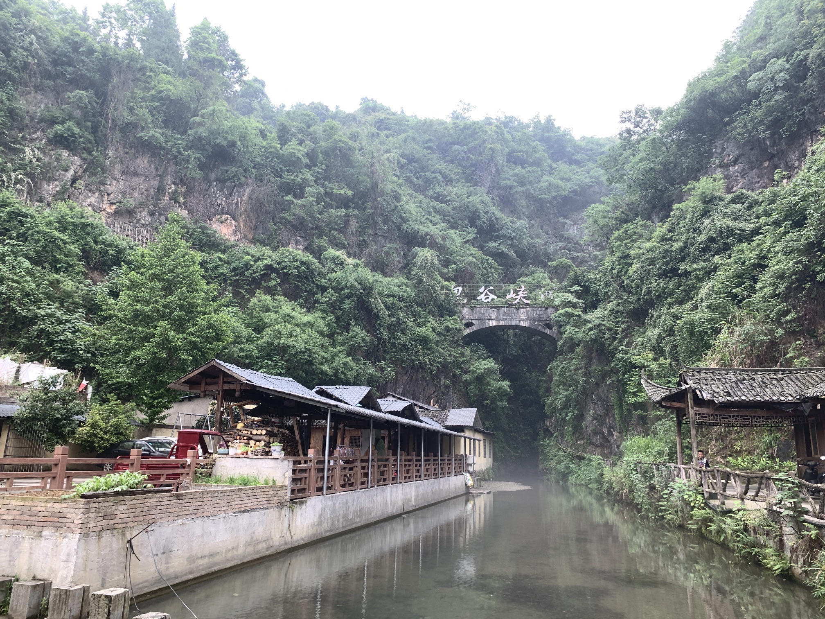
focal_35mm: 26
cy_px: 310
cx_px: 412
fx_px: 620
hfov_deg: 67.3
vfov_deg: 53.1
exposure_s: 1/122
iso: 25
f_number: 1.8
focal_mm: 4.25
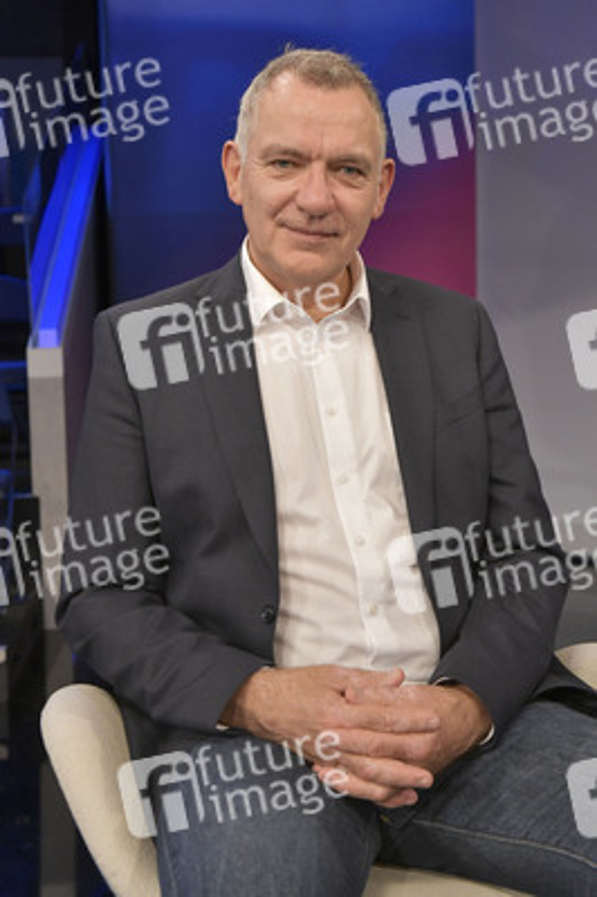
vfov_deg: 41.1
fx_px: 1196
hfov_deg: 28.0
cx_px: 298
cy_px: 448
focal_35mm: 48
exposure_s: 1/200
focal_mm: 48
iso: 2500
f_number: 6.3
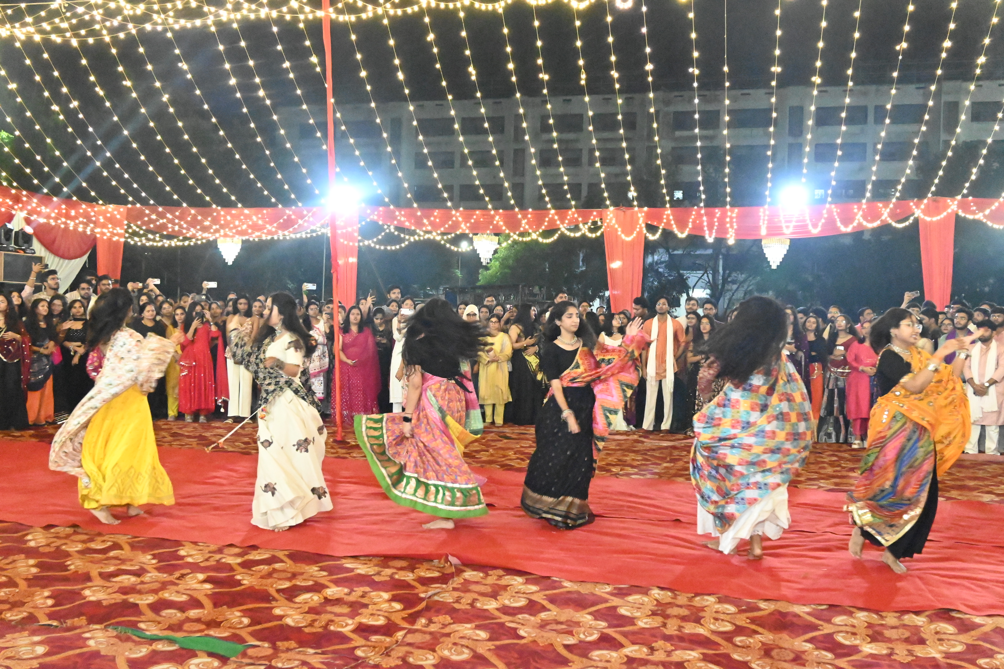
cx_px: 502
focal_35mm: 35
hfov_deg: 54.1
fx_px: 983
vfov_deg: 37.6
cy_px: 334
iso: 25600
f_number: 7.1
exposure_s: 1/125
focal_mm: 23.5
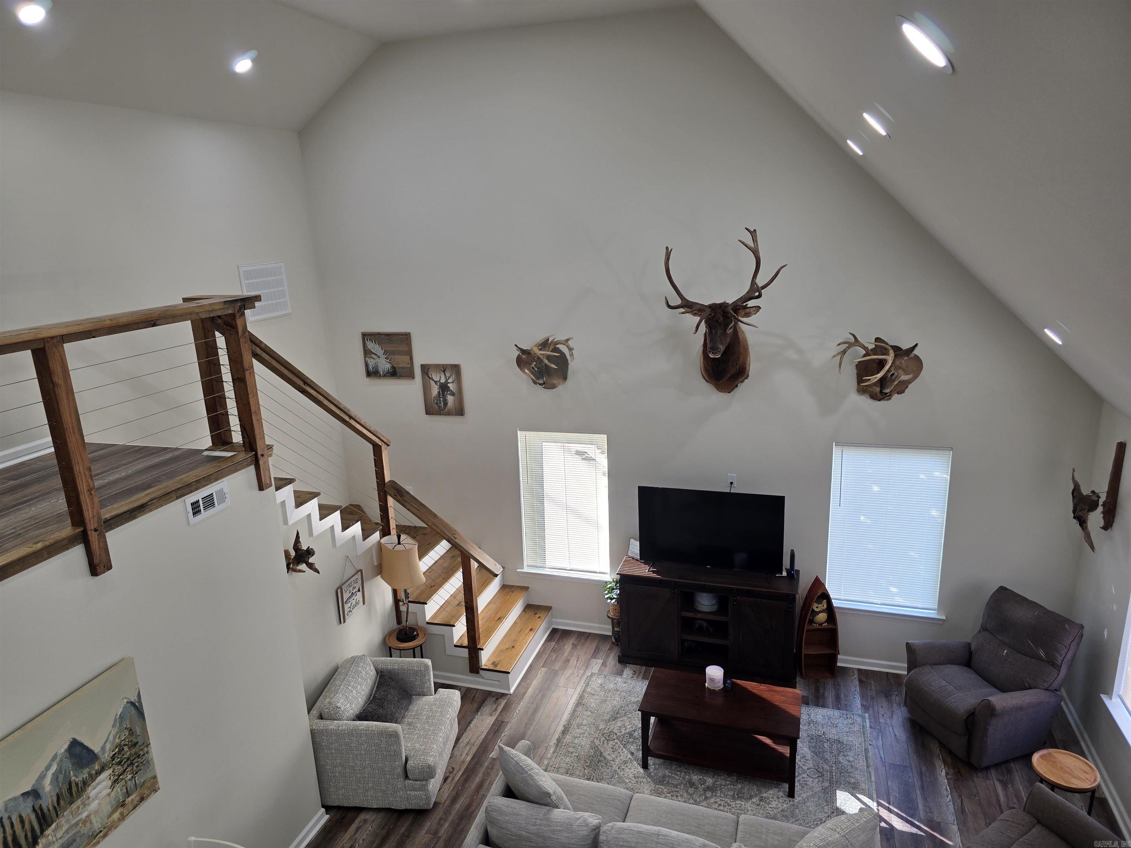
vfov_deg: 58.9
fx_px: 751
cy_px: 424
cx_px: 566
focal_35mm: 23
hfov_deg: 73.9
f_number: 1.7
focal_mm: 6.3
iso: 80
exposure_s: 1/120
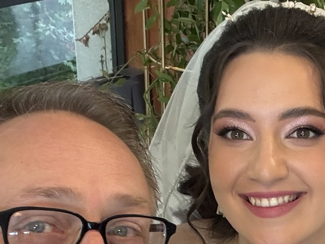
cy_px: 227
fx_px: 742
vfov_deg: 18.3
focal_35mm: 79
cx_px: 318
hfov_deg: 23.7
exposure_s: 1/60
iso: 160
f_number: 1.9
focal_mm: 2.69
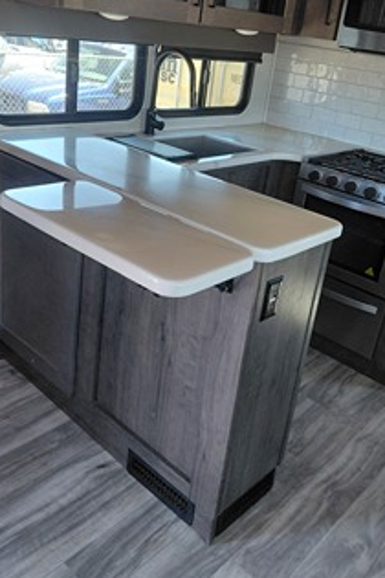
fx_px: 529
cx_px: 198
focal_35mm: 33
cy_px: 235
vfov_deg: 56.8
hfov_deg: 40.0
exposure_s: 1/60
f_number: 1.8
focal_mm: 4.69
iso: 160
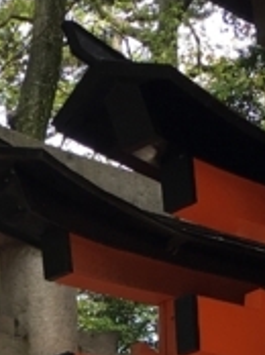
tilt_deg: +10.2
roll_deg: +1.1
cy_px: 584
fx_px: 1750
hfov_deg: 8.5
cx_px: -132
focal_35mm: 171
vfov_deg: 11.0
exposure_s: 1/211
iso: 25
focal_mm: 4.15
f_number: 2.2
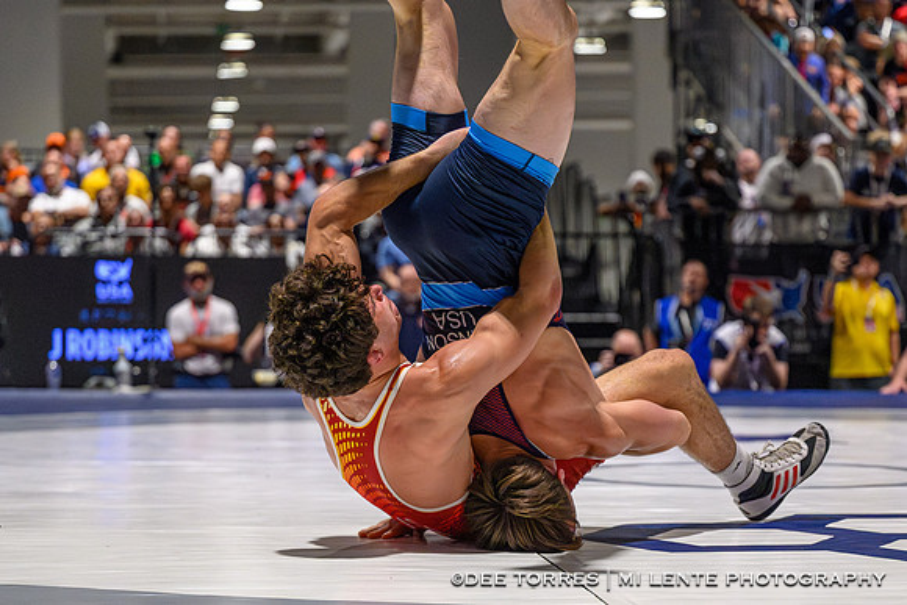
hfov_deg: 19.0
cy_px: 435
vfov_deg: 12.7
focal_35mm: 108
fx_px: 2714
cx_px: 520
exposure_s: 1/800
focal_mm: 72
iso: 8000
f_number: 2.8
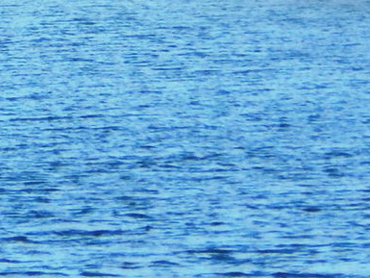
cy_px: -138
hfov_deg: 1.3
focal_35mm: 1584
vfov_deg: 0.9
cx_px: -358
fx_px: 16936
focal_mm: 56.5
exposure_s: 1/400
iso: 125
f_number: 5.7
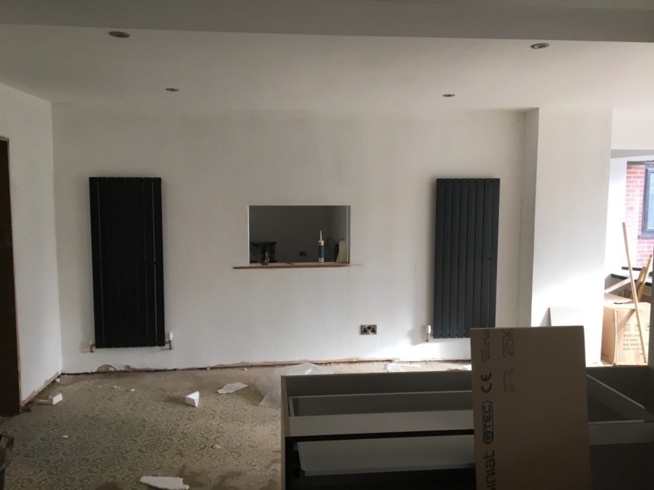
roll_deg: -0.2
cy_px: 245
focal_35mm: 29
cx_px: 327
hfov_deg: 61.7
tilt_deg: -4.2
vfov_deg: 48.2
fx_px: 548
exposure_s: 1/33
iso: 32
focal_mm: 4.15
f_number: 2.2
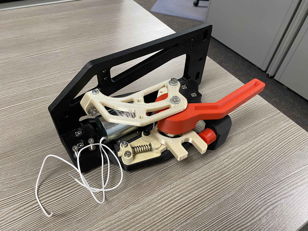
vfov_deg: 53.1
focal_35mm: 26
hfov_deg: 67.3
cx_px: 154
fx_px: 231
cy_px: 116
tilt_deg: -45.6
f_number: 1.8
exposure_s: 1/60
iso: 125
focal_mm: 4.25
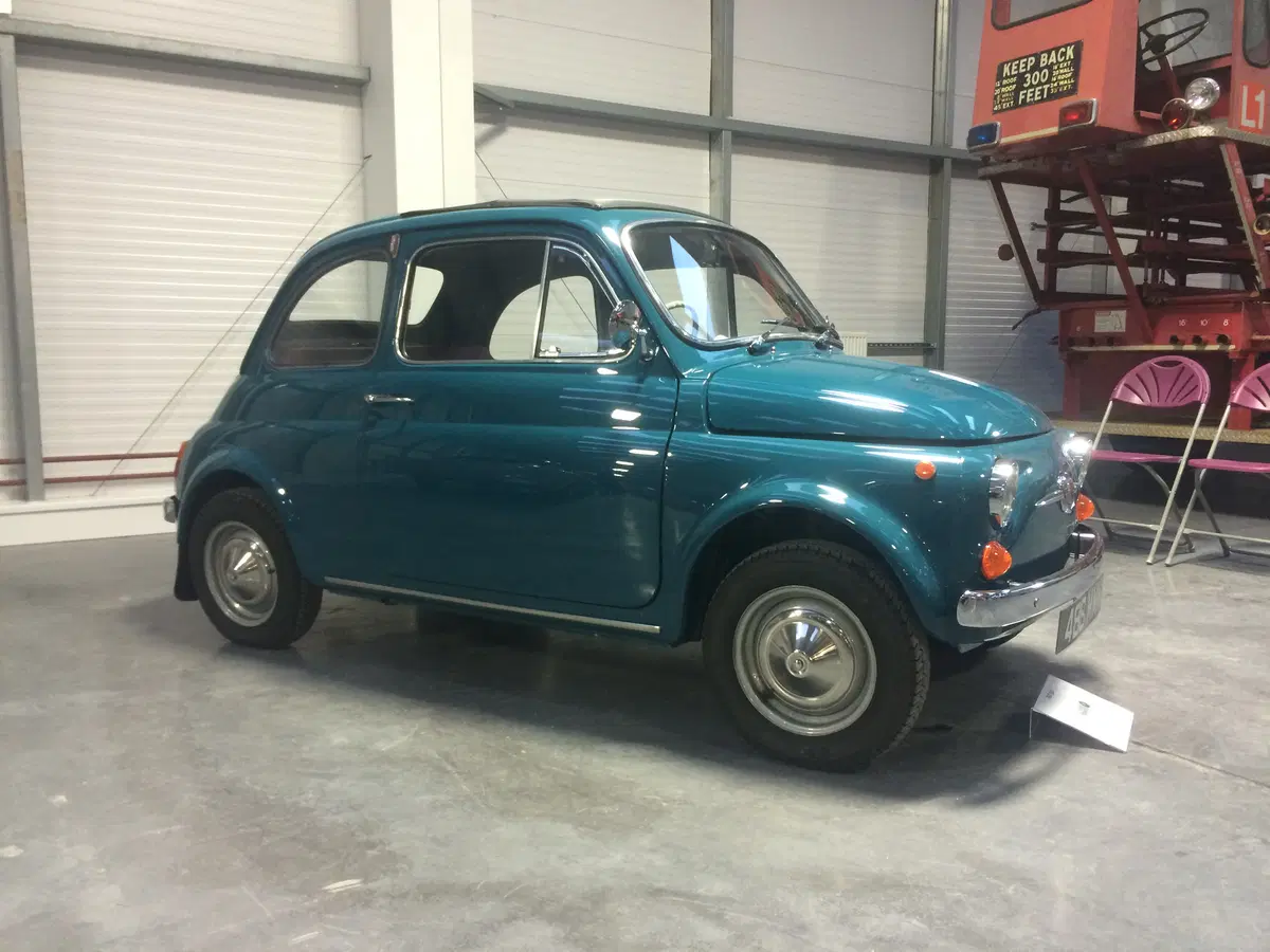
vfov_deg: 48.2
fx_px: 1064
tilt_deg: -8.5
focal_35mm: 29
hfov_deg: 61.7
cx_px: 635
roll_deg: +0.1
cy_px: 476
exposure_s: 1/30
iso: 125
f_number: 2.2
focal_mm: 4.15
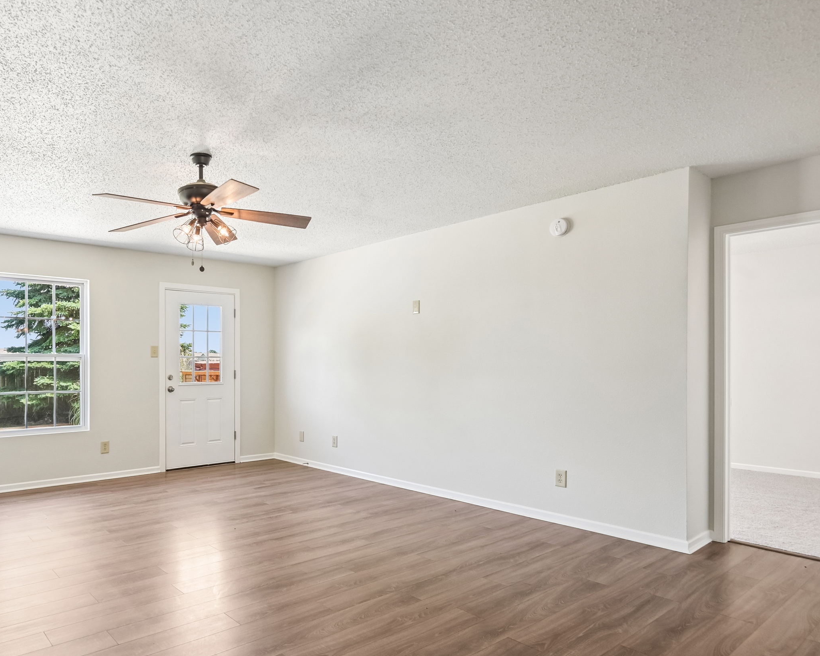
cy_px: 356
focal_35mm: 22
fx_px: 534
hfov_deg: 73.3
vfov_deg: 63.0
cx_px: 291
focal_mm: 16
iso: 160
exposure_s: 1/15
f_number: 8
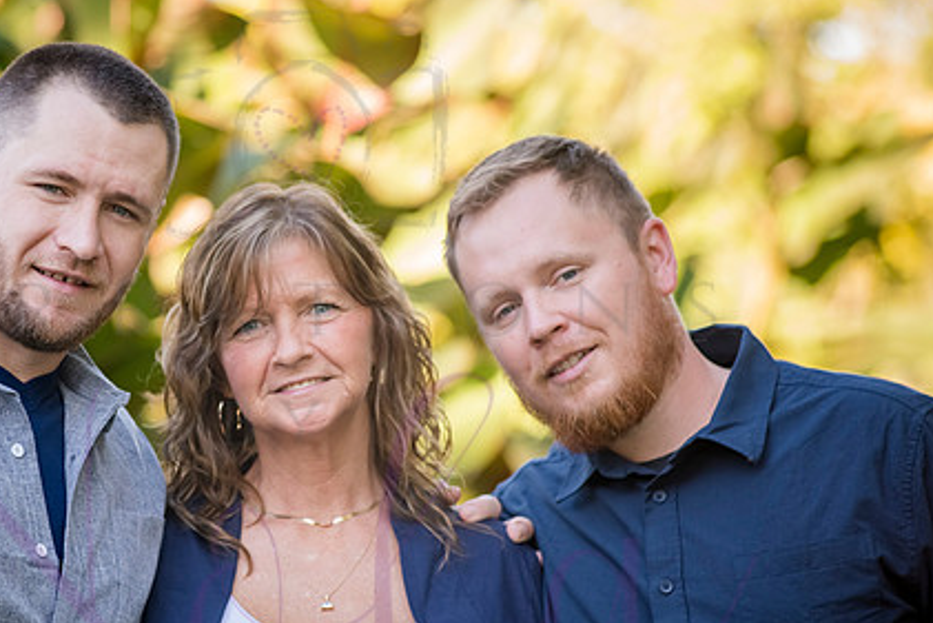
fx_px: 5185
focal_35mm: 200
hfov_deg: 10.3
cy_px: 418
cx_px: 312
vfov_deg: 6.9
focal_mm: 145
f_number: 4
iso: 800
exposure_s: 1/500
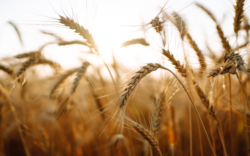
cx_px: 126
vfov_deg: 35.3
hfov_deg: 54.0
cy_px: 75
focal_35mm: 36
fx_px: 245
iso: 100
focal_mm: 35
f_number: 1.4
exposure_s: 1/3200
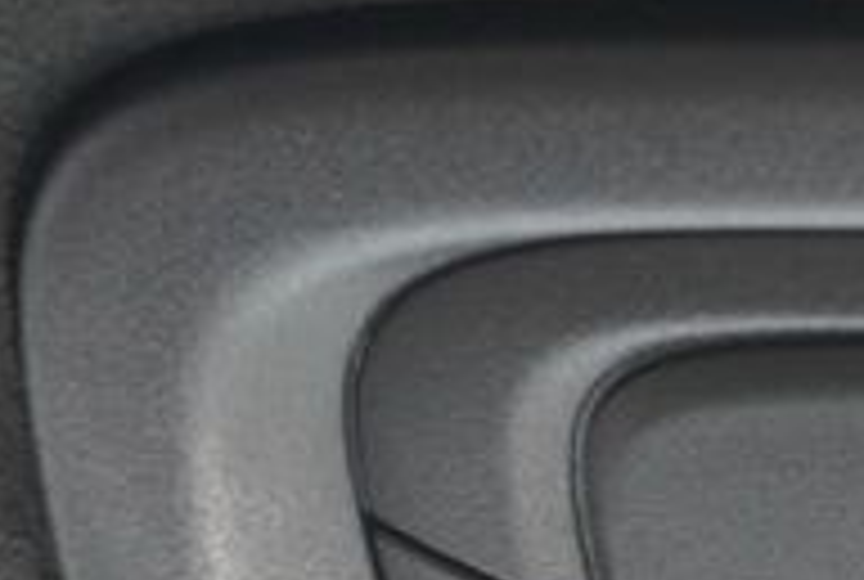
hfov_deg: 10.7
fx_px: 4033
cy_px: 1093
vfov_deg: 7.9
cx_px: 1962
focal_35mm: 168
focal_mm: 21
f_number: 4
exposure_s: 1/60
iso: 320
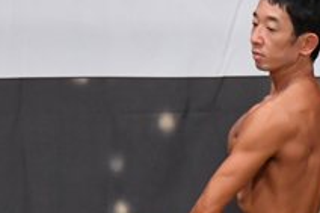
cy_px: 329
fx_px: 7043
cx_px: 531
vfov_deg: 1.7
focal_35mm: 793
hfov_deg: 2.6
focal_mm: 145
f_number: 5.6
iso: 5000
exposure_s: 1/400
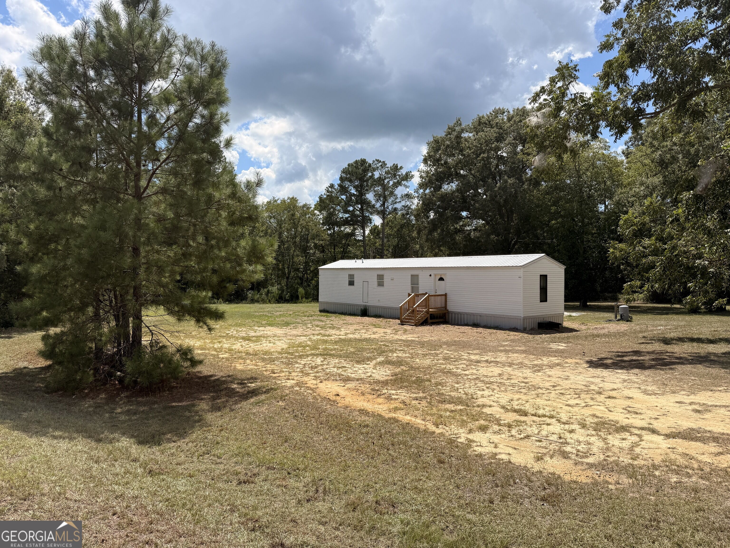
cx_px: 365
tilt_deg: -1.0
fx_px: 506
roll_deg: +0.3
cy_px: 274
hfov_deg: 71.6
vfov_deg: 56.8
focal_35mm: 24
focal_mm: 6.76
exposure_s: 1/5319
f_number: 1.78
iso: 80
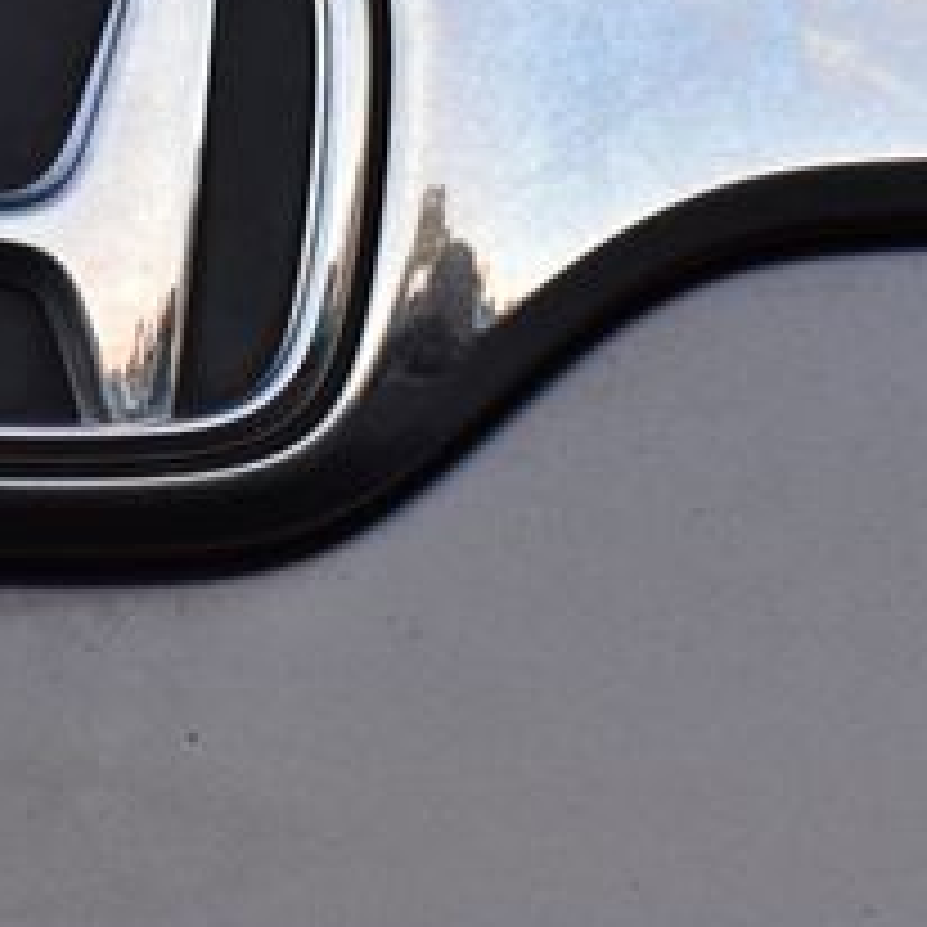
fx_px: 6584
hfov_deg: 8.0
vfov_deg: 8.1
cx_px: 99
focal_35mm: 217
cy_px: 423
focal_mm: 55
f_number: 8
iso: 400
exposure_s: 1/50
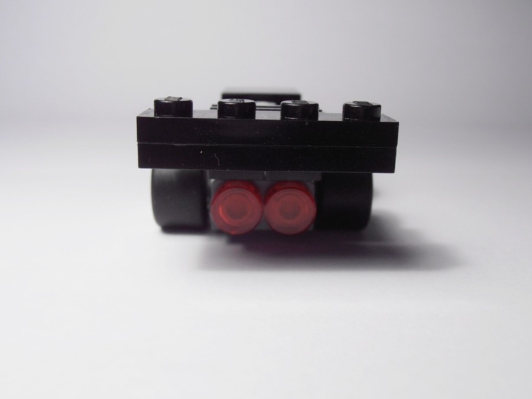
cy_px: 200
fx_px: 569
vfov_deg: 38.7
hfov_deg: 50.1
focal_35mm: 37
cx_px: 266
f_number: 3.9
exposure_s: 1/60
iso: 80
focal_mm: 6.61
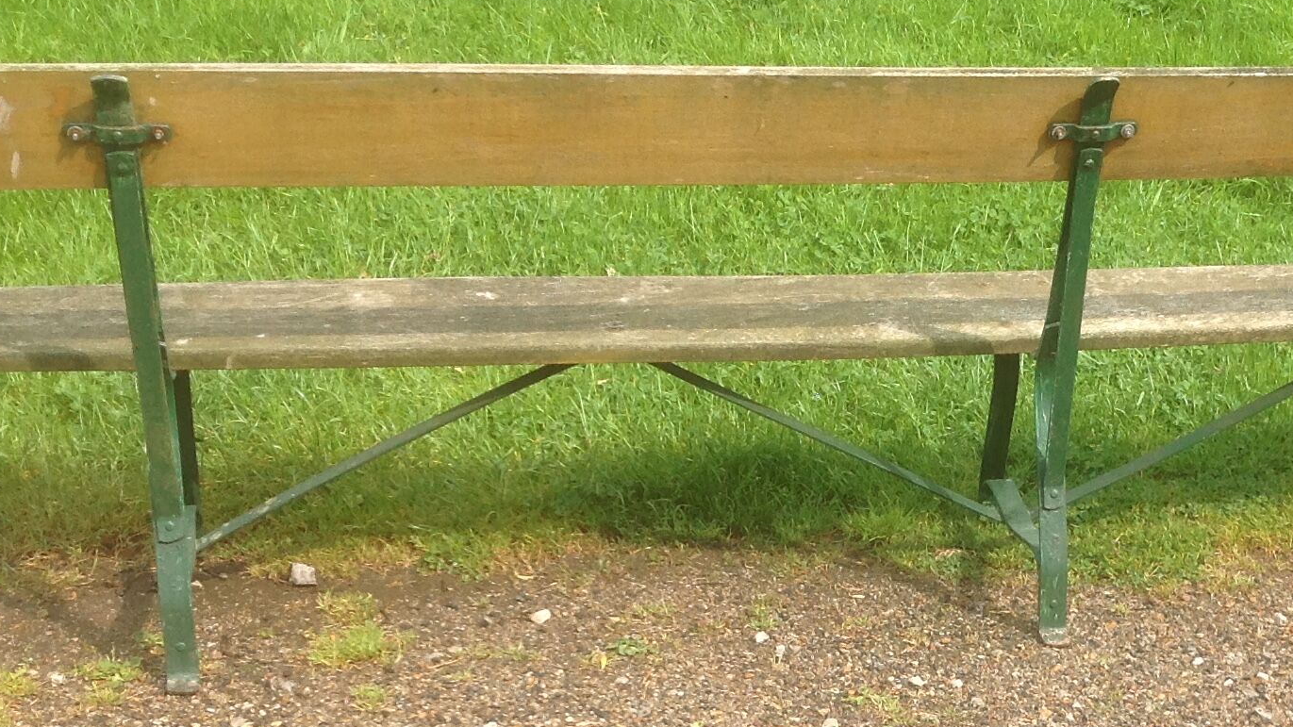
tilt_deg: -31.4
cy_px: 823
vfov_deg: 16.2
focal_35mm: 72
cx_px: 969
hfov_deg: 28.9
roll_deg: -3.2
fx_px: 2468
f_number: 2.4
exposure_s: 1/657
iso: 50
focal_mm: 4.28
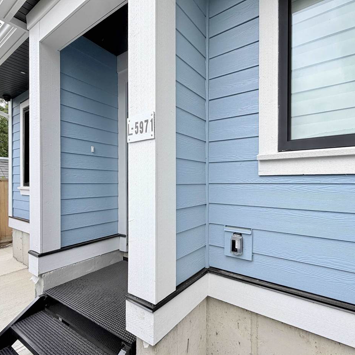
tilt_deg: -0.1
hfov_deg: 83.1
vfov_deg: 83.9
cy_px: 182
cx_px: 211
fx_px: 197
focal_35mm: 17
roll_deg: +0.2
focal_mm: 2.22
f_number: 2.2
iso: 64
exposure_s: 1/502
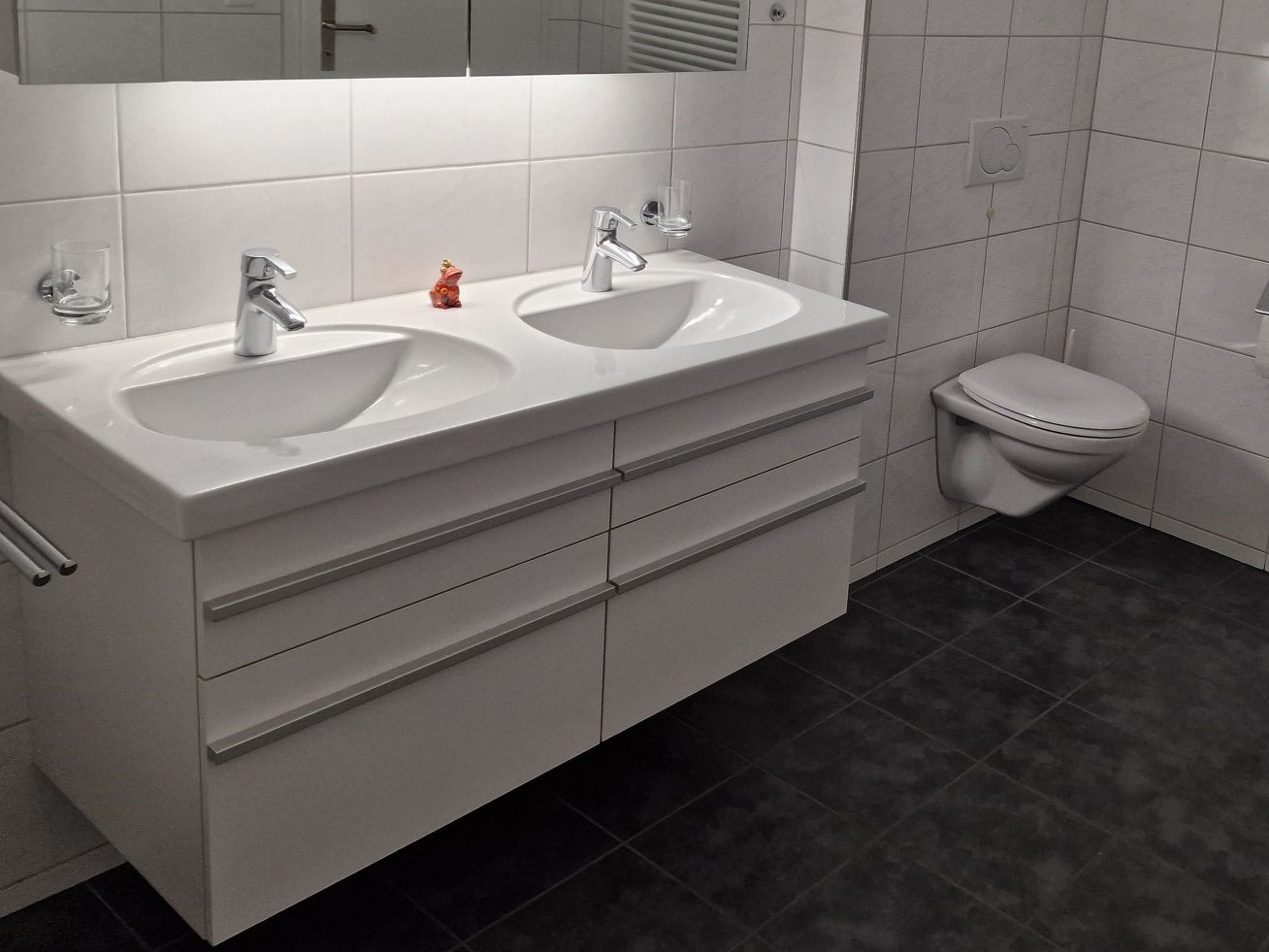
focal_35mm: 36
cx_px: 938
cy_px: 235
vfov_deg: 38.6
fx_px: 1320
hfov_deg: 49.5
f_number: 1.8
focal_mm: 6.4
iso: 125
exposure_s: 1/100
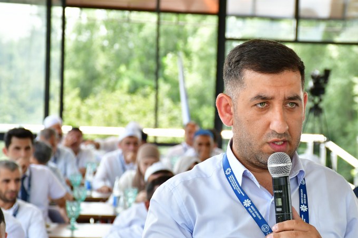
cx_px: 257
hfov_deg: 13.0
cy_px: 141
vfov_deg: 8.7
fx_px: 1571
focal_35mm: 158
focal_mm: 70
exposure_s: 1/640
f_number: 6.3
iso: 1000
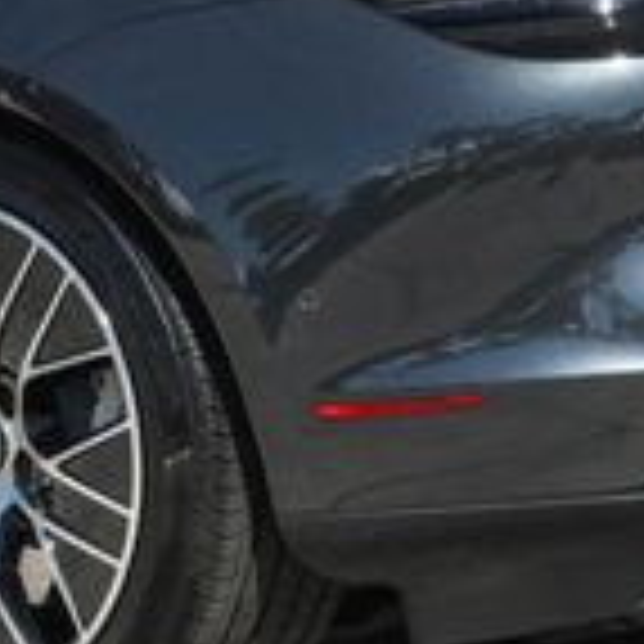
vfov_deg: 6.9
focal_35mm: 254
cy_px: -87
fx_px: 5346
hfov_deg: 6.9
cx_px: -25
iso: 100
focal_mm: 42
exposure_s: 1/100
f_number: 8
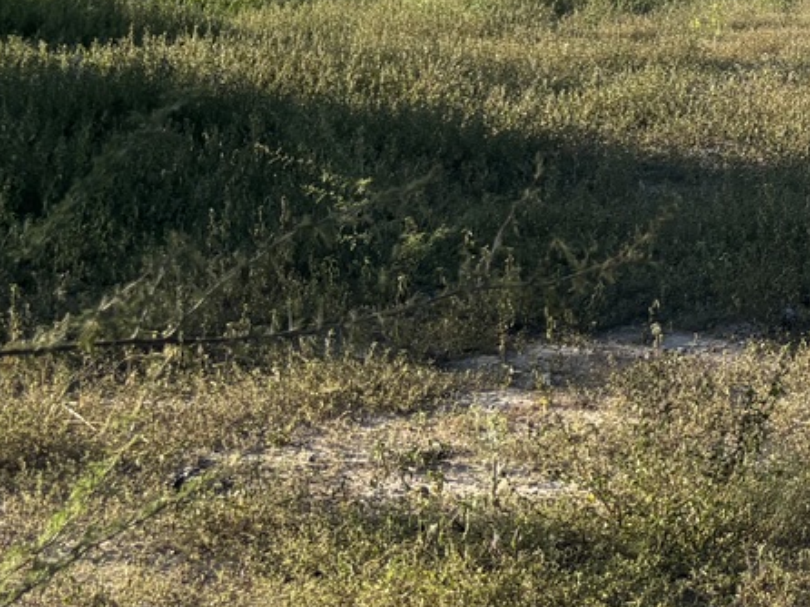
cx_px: 1042
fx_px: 1965
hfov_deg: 21.2
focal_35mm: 84
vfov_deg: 17.2
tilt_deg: -3.7
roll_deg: +0.1
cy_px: 0
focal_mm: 5.96
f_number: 1.6
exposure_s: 1/1812
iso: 50
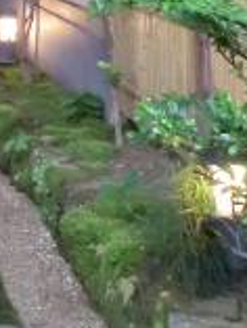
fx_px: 1045
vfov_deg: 16.8
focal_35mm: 110
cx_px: -172
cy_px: -98
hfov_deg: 12.5
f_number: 3.2
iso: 800
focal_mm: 4.9
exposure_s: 1/50
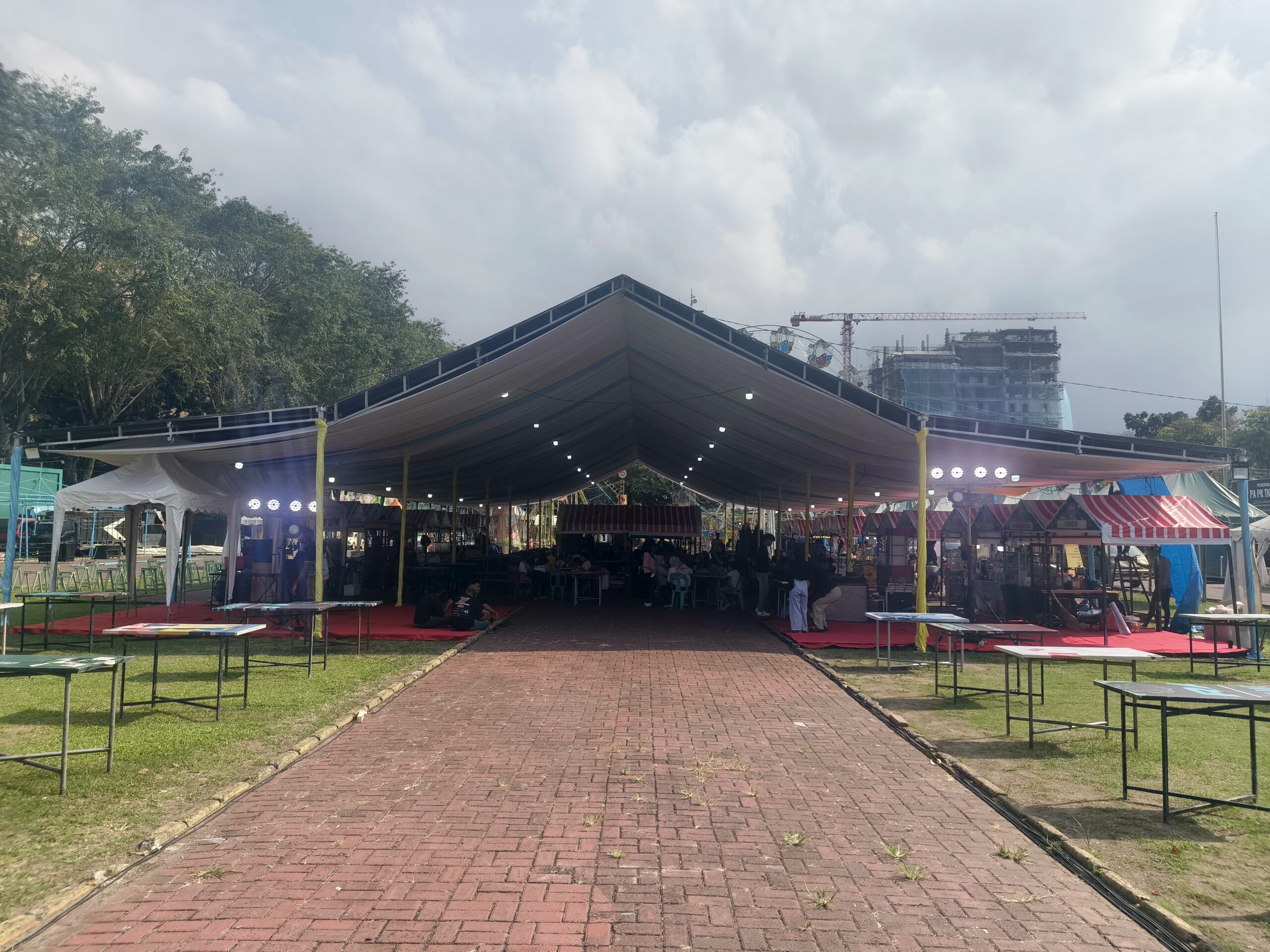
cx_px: 635
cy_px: 476
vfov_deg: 58.9
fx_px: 844
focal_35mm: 23
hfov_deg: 73.9
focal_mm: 5.56
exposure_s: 1/2843
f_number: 1.8
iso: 51
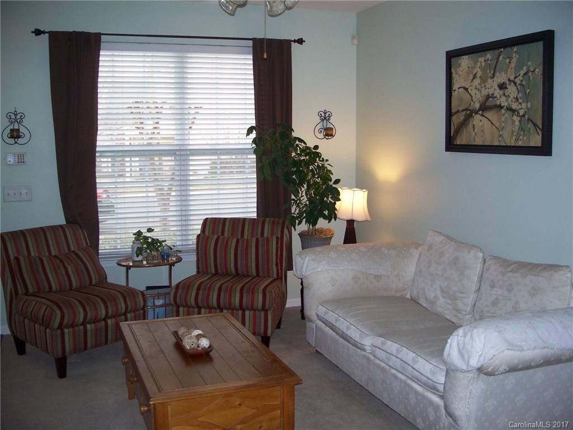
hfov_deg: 50.1
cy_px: 215
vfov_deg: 38.7
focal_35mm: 37
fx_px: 612
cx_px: 286
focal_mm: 7.8
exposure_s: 1/60
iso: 200
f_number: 2.8
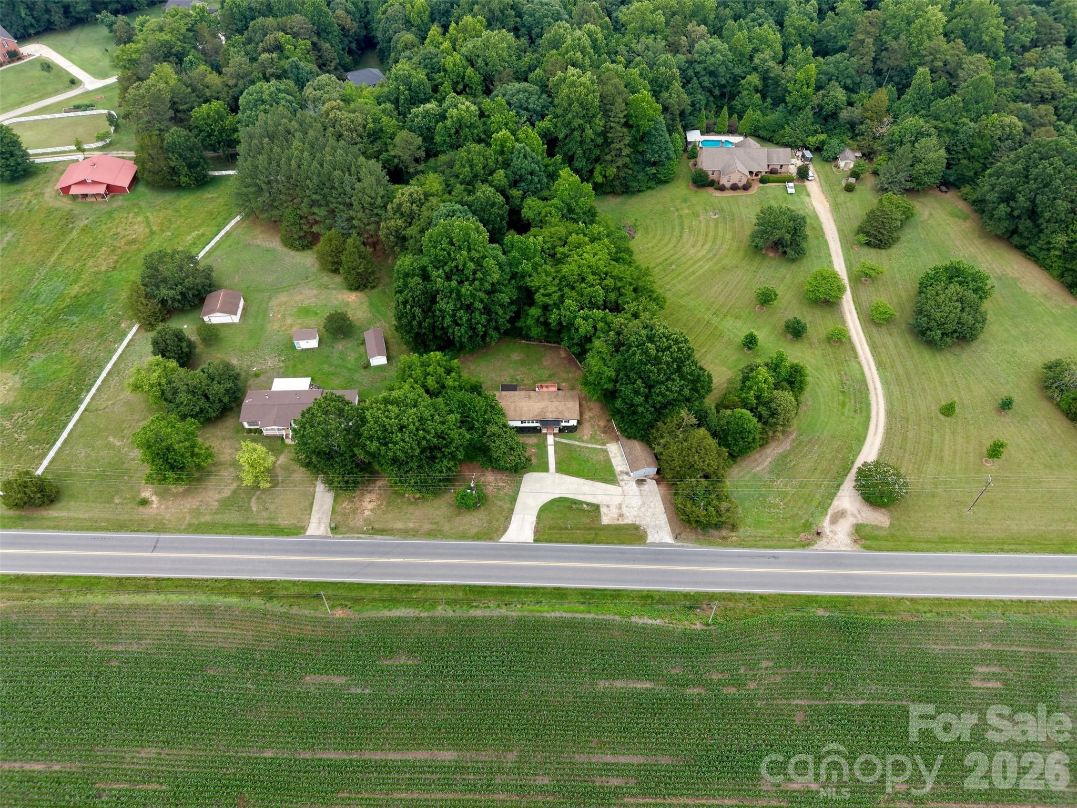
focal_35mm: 24
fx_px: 747
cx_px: 538
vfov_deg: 56.8
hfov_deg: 71.6
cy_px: 404
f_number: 1.8
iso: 130
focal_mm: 8.67
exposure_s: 1/1000
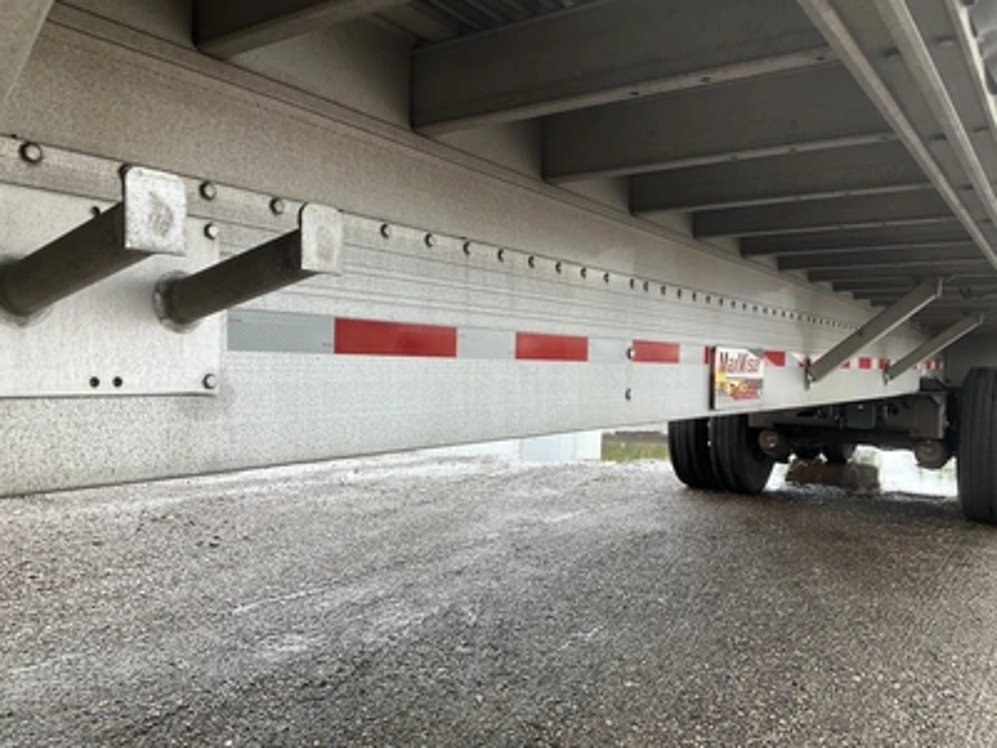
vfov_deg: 48.2
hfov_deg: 61.7
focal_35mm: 29
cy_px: 374
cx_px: 498
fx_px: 835
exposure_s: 1/122
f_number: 1.8
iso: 20
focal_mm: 3
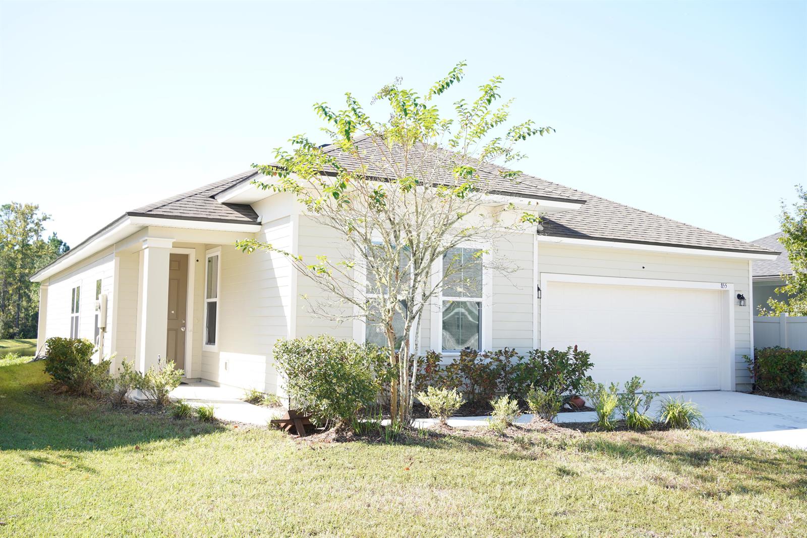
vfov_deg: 37.8
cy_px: 269
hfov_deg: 54.4
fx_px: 784
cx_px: 404
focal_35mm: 35
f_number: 7.1
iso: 100
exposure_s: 1/60
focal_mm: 35
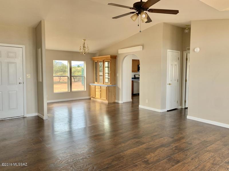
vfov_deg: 53.1
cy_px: 86
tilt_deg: -2.7
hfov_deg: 67.3
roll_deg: -1.1
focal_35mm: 26
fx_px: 172
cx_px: 114
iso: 64
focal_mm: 4.25
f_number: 1.8
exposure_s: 1/121
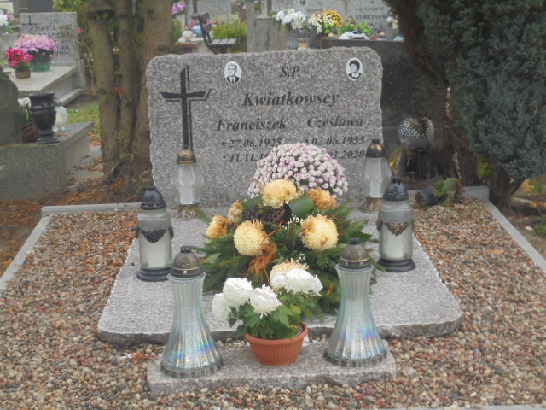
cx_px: 273
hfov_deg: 34.3
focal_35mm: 56
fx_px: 883
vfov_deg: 26.1
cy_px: 205
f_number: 5.2
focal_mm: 10.1
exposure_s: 1/30
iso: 250
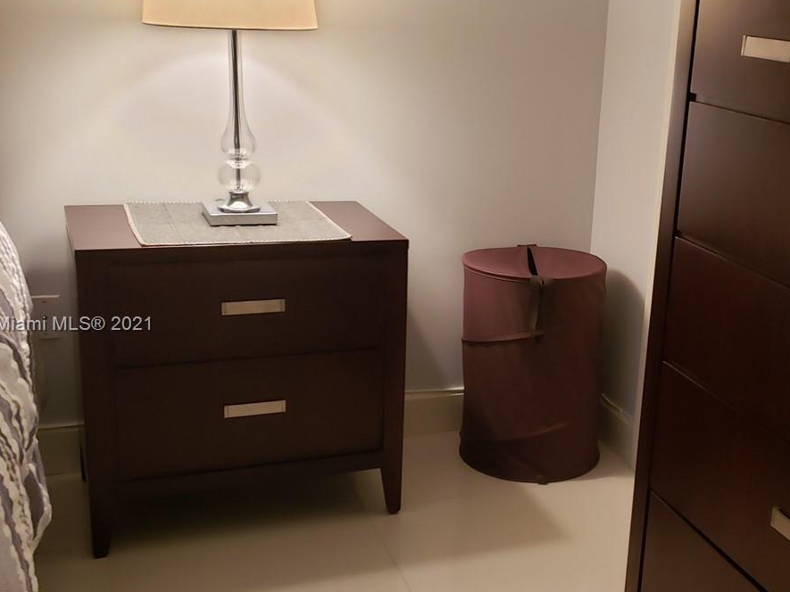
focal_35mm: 47
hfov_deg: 39.5
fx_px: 1073
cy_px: 325
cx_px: 582
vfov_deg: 30.9
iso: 250
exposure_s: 1/40
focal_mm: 4.3
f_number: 1.5
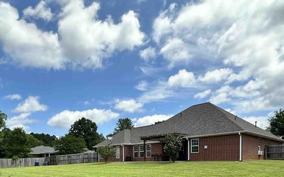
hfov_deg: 66.2
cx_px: 123
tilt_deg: -2.5
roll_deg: +0.7
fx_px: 217
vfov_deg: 40.0
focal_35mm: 28
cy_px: 170
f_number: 2.2
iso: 40
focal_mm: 2.22
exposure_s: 1/1618
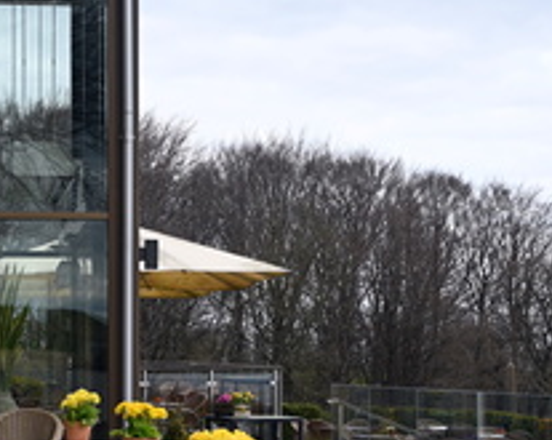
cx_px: 155
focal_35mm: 90
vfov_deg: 16.9
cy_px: 345
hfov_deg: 21.2
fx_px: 1467
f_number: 5.6
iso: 110
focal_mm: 33
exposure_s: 1/250
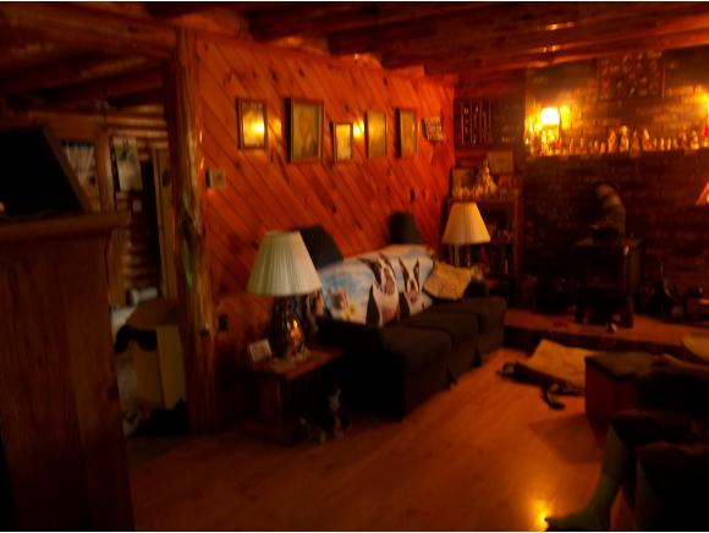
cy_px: 266
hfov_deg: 63.4
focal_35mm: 28
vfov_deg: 49.8
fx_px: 574
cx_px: 354
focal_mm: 5.05
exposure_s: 1/2
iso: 64
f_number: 3.5
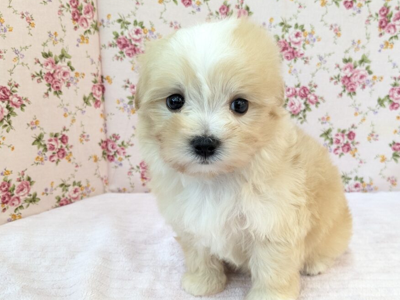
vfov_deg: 38.5
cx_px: 237
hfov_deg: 49.9
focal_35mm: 37
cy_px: 179
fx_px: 428
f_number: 1.73
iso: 171
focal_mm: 4.38
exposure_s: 1/99.9
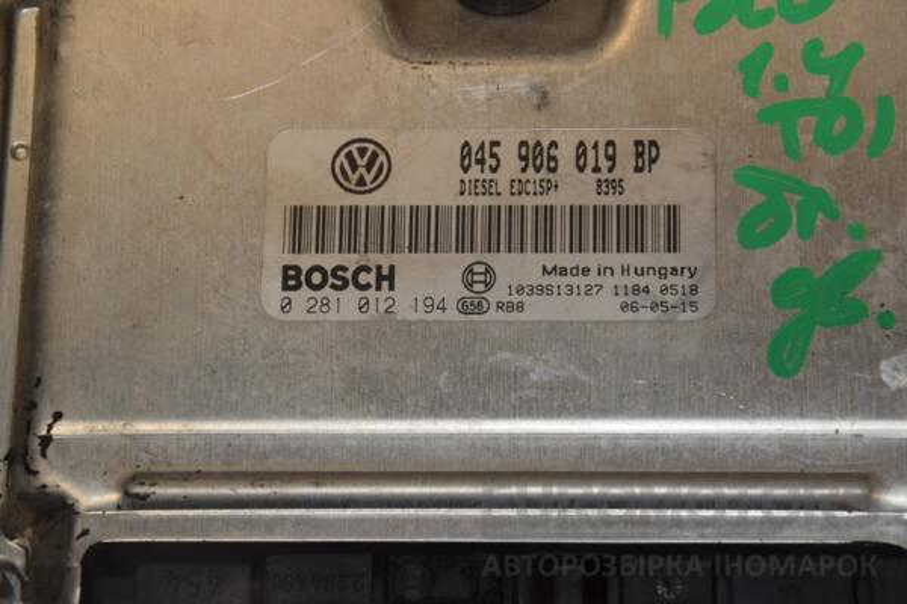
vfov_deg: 9.3
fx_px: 3703
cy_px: 302
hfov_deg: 14.0
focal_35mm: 147
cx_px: 454
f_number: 10
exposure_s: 1/200
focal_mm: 98
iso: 800
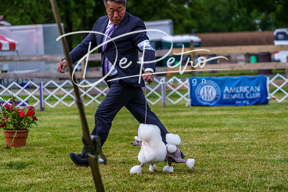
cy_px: 96
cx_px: 144
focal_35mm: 122
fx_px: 976
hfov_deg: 16.8
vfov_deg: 11.2
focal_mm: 122
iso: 200
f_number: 4
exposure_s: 1/500
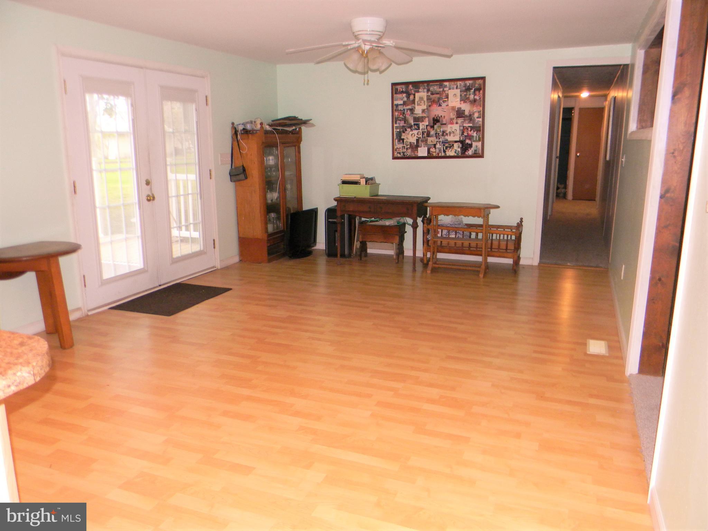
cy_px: 266
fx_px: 573
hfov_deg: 63.4
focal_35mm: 28
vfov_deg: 49.7
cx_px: 354
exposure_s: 1/26
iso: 237
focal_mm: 5
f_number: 3.5
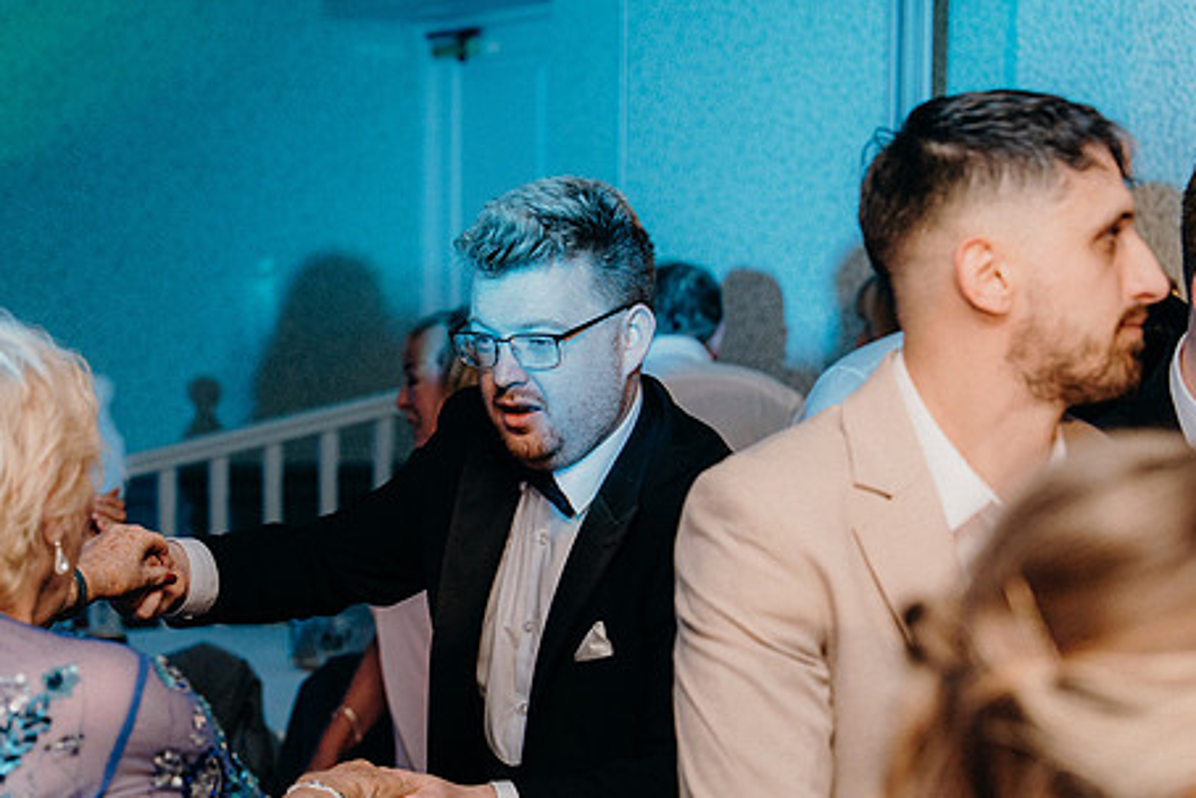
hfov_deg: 24.4
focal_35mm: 83
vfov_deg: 16.4
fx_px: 2758
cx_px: 448
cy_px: 507
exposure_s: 1/160
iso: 2500
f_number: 3.5
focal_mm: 65
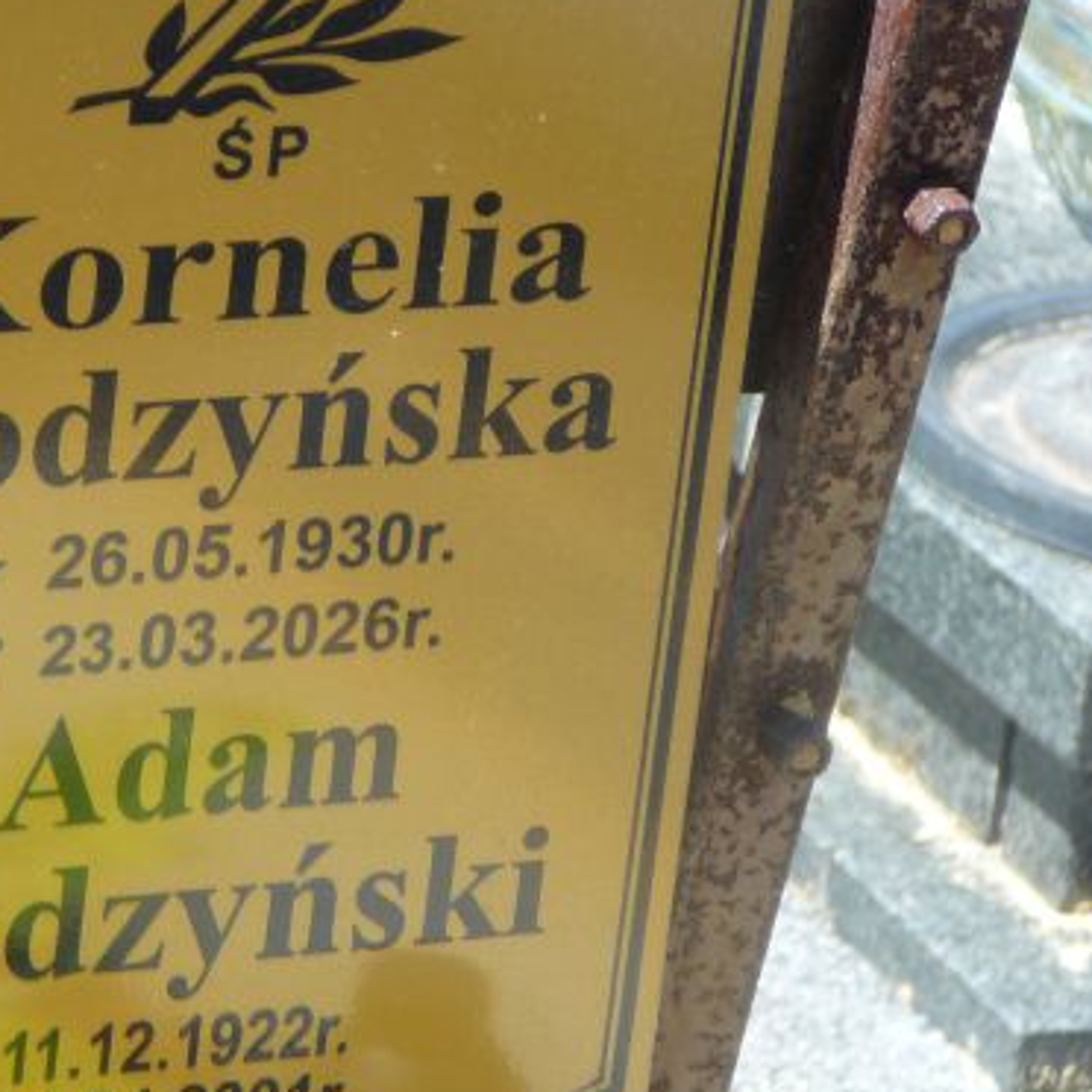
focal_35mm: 245
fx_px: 8744
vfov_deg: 7.1
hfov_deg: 7.1
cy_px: 525
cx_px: 197
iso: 80
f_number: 4
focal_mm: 23.9
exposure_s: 1/160
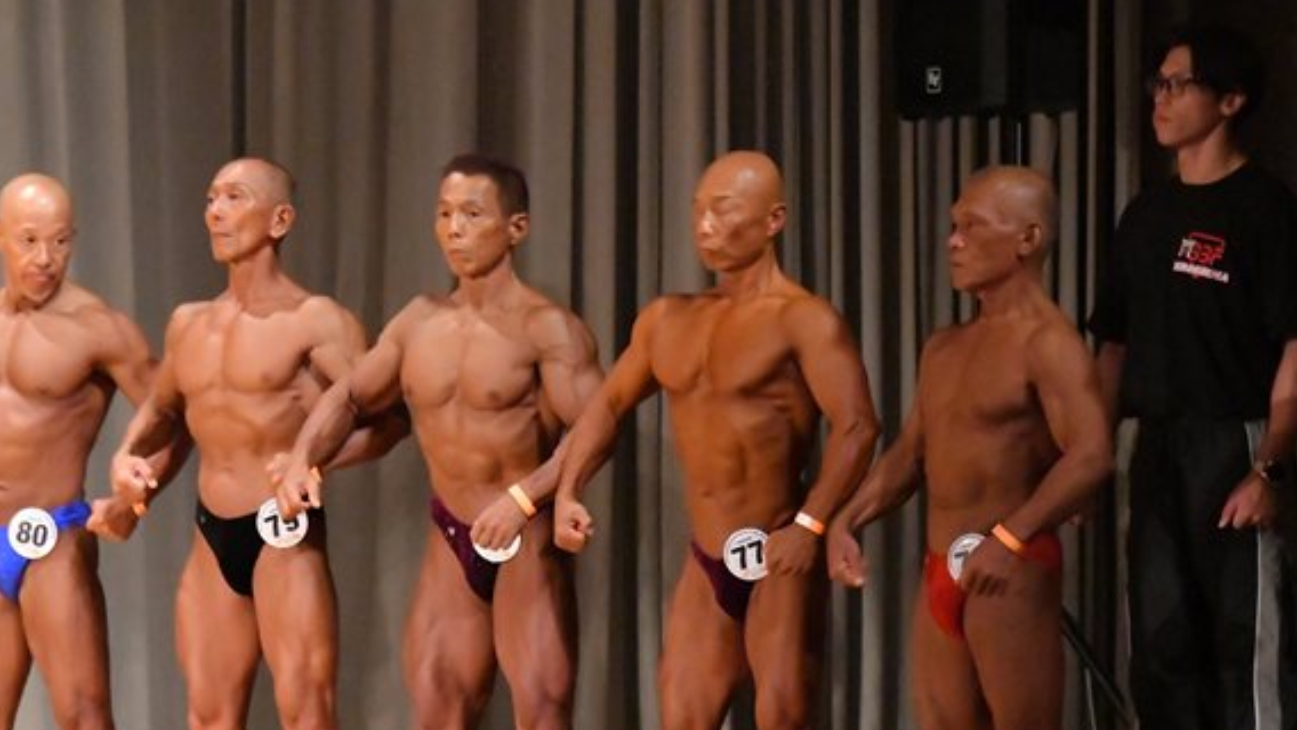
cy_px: 474
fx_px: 12523
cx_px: 428
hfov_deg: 5.9
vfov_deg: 3.3
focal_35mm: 364
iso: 16000
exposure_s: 1/400
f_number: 5.6
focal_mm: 170
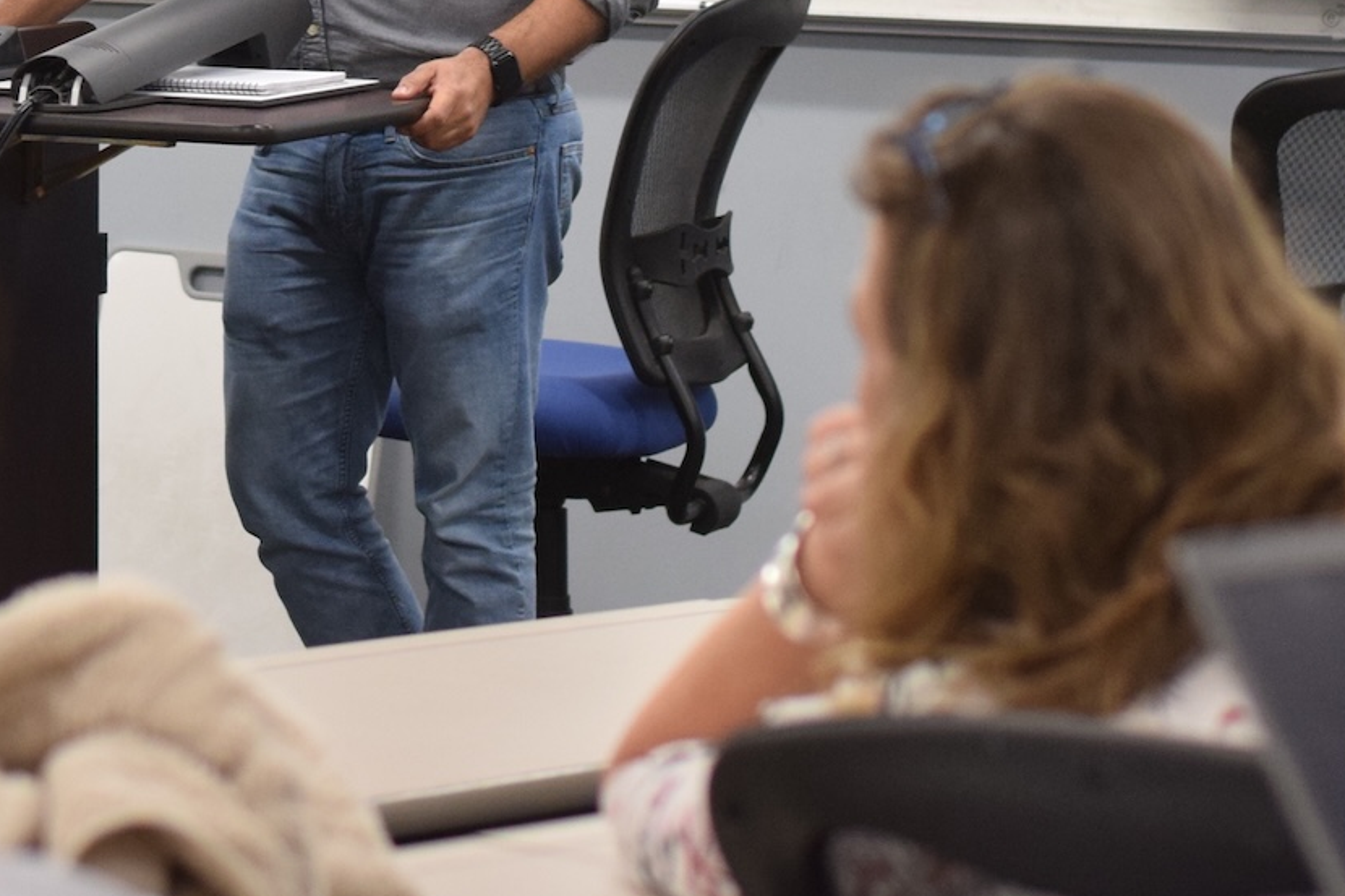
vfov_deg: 6.0
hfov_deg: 9.1
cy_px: -373
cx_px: 258
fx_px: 8441
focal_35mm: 226
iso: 800
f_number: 2.8
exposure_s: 1/250
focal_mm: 50
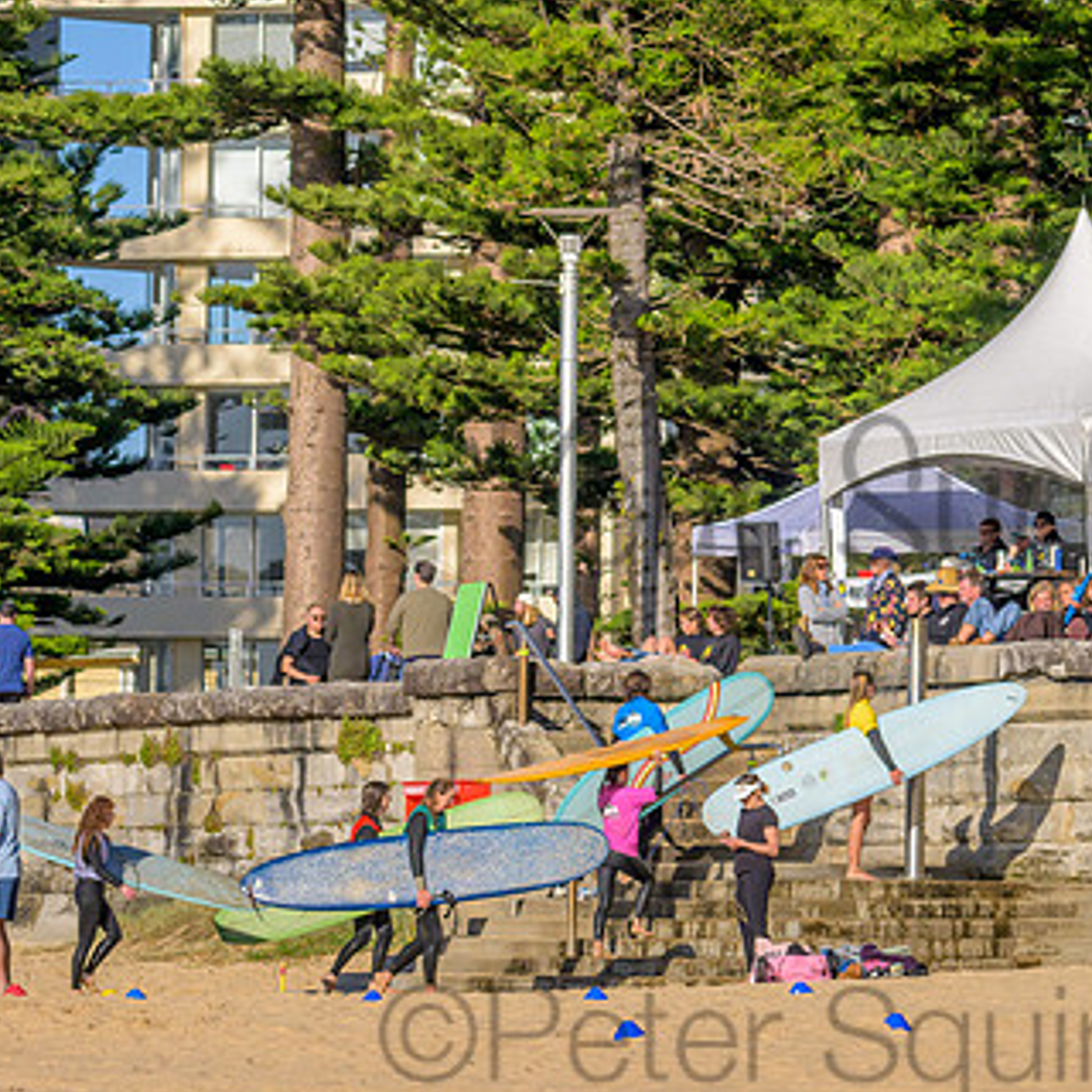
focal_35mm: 329
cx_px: 809
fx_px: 11742
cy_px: 486
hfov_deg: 5.3
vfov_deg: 5.3
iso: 1100
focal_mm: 200
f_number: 11
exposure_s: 1/1250
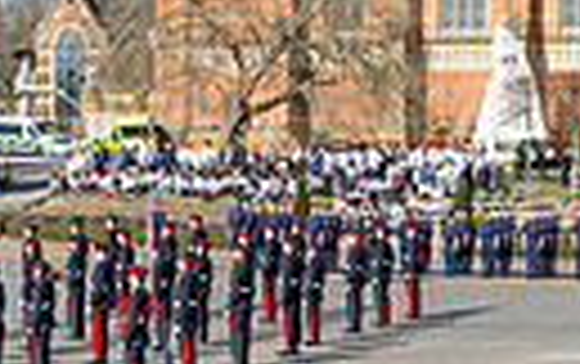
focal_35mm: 117
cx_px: 181
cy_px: 168
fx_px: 1852
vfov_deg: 11.2
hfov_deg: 17.7
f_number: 11
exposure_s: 1/250
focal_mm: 24
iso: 320
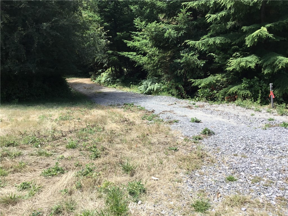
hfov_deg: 58.4
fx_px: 258
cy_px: 108
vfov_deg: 45.4
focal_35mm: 31
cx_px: 144
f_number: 2.4
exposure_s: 1/372
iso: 25
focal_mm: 3.3
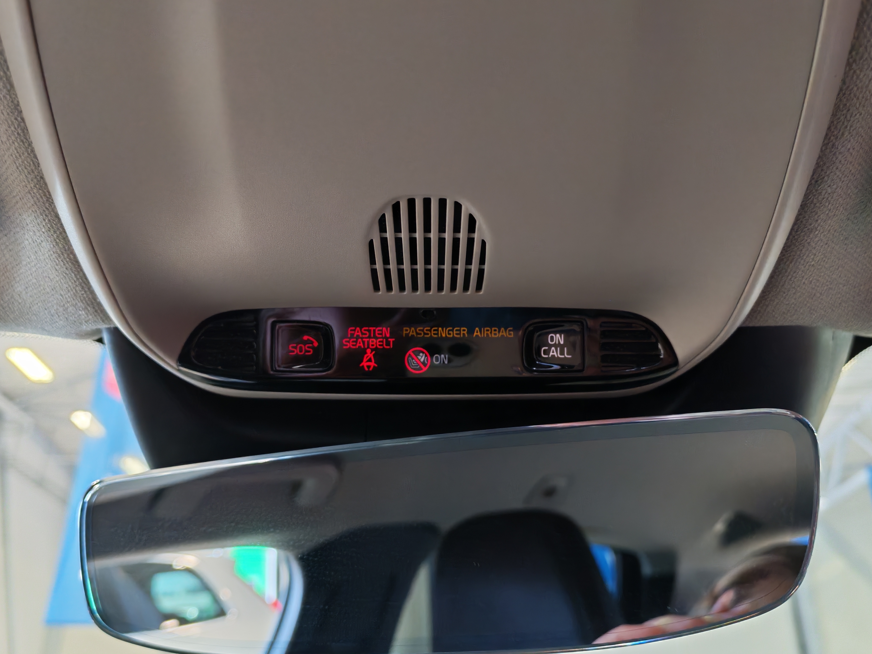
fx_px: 856
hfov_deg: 54.0
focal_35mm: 34
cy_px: 327
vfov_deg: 41.8
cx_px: 436
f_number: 1.9
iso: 800
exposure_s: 1/100
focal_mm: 6.12
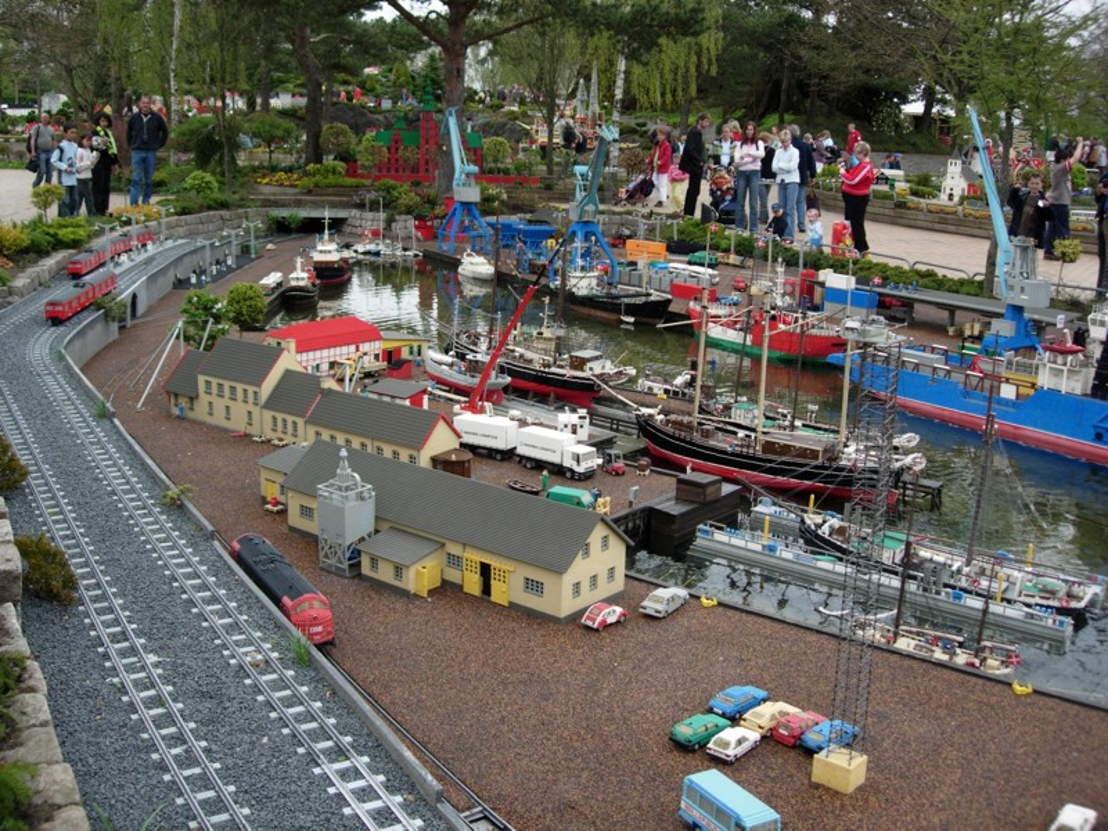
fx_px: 1216
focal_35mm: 38
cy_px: 416
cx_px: 554
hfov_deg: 49.0
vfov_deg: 37.7
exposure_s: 1/430
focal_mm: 7.8
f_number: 2.8
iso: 64
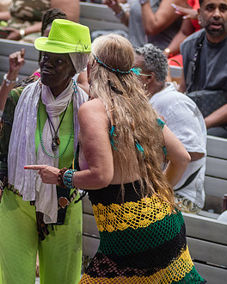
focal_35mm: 267
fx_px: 2242
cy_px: 127
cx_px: 63
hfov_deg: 5.8
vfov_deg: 7.2
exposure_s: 1/320
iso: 1000
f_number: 3.2
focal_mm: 120
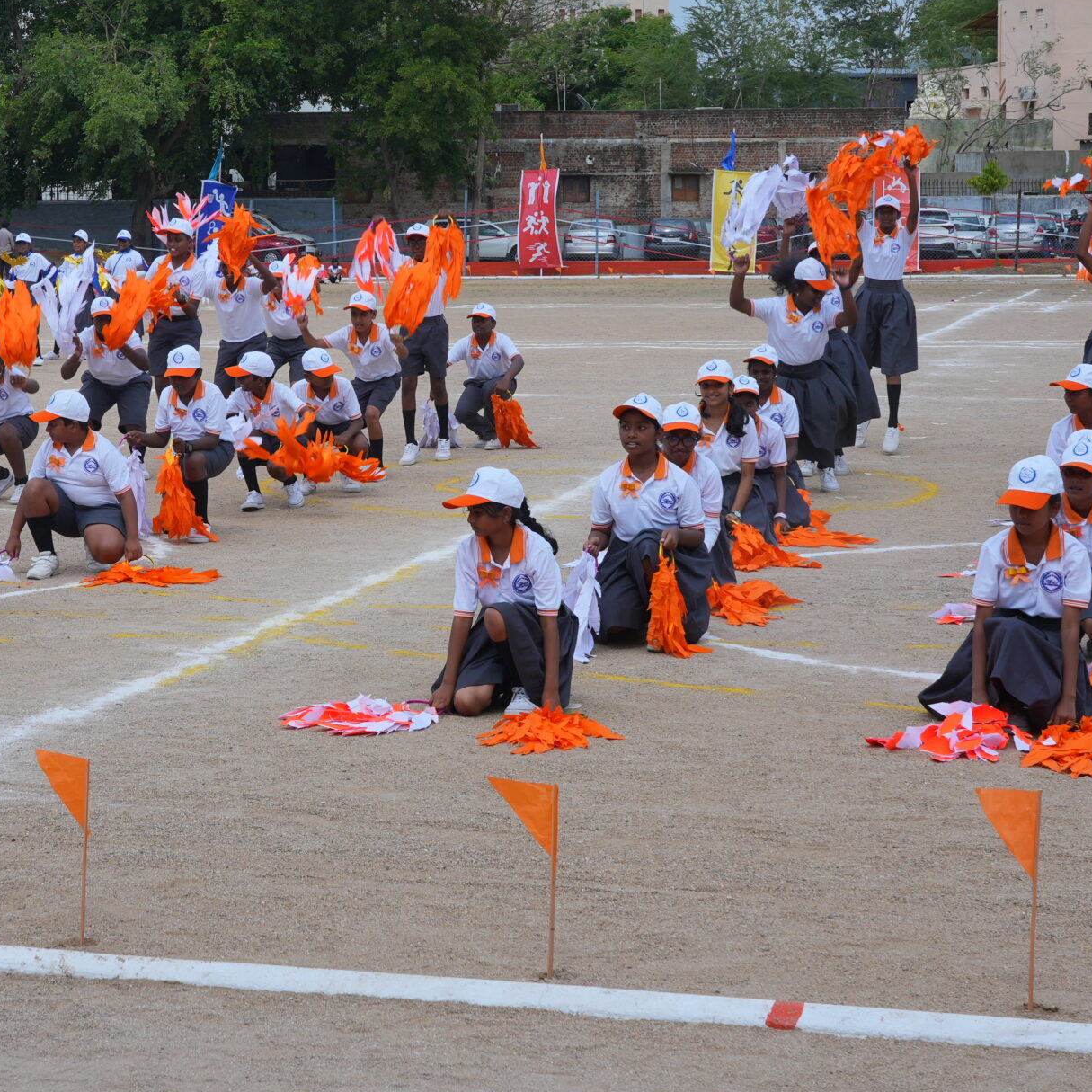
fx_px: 2748
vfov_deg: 22.4
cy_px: 400
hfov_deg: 22.3
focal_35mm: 77
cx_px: 266
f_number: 14
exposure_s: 1/250
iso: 160
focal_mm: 43
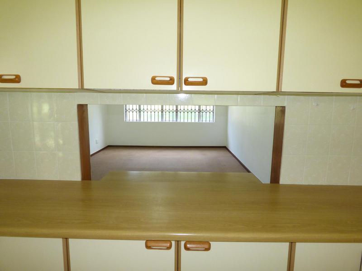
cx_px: 181
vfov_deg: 66.0
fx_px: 209
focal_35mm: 20
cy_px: 136
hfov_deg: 81.7
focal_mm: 3.58
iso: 400
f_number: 4.5
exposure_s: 1/50
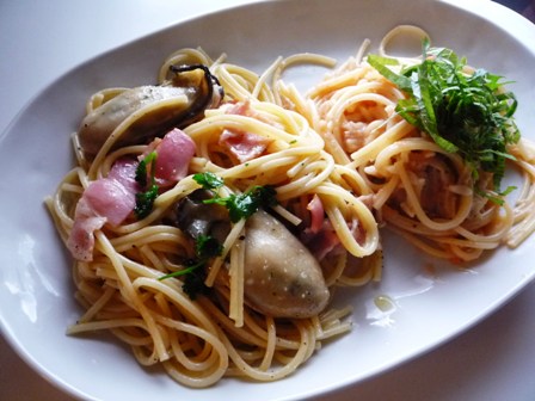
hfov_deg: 60.0
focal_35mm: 30
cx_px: 268
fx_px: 464
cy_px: 200
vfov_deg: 46.8
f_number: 3.3
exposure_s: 1/20
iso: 400
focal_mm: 5.2
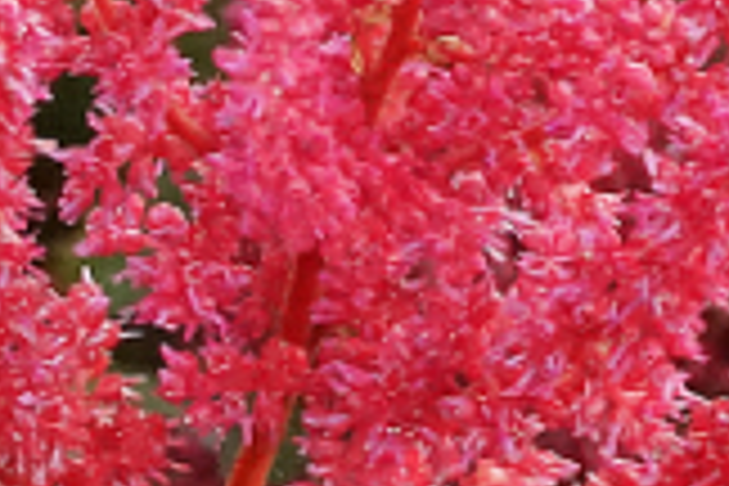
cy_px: 626
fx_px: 22476
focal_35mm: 1110
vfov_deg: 1.2
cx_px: -1062
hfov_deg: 1.9
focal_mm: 100
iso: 2500
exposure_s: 1/160
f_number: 13
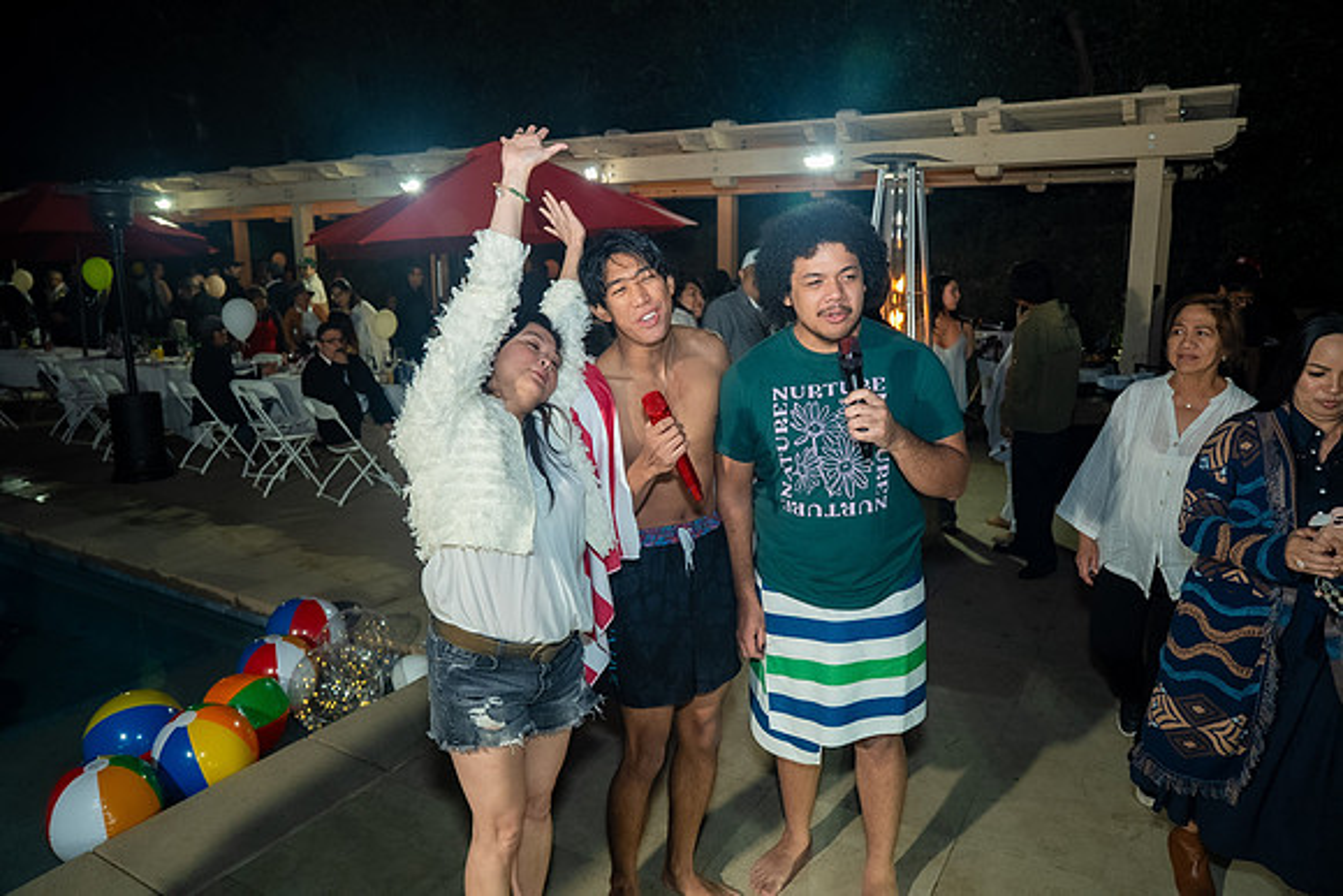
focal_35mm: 24
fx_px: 896
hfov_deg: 73.7
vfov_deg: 53.2
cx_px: 672
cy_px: 448
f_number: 2.8
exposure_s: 1/160
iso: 1000
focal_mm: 24
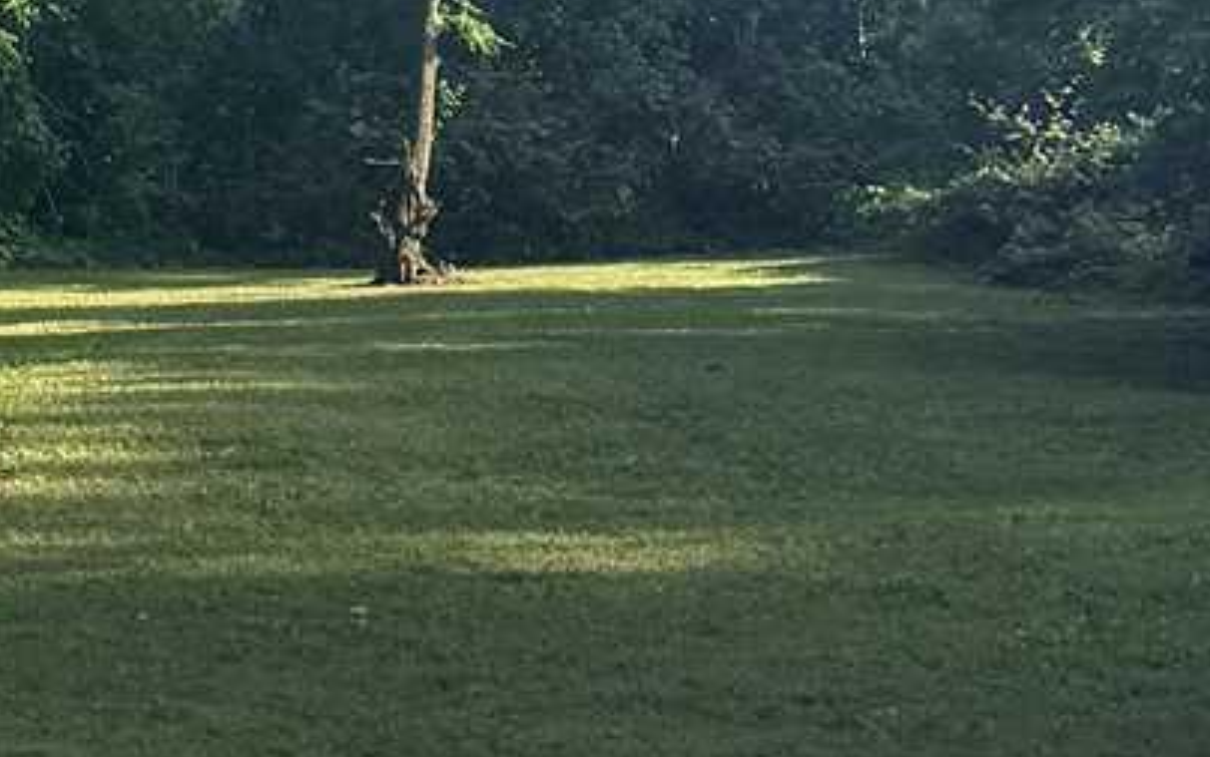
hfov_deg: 14.4
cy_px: -147
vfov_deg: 8.9
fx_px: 4784
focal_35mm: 145
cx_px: 734
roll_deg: +1.4
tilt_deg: +2.4
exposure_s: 1/1949
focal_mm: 6.76
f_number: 1.78
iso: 80
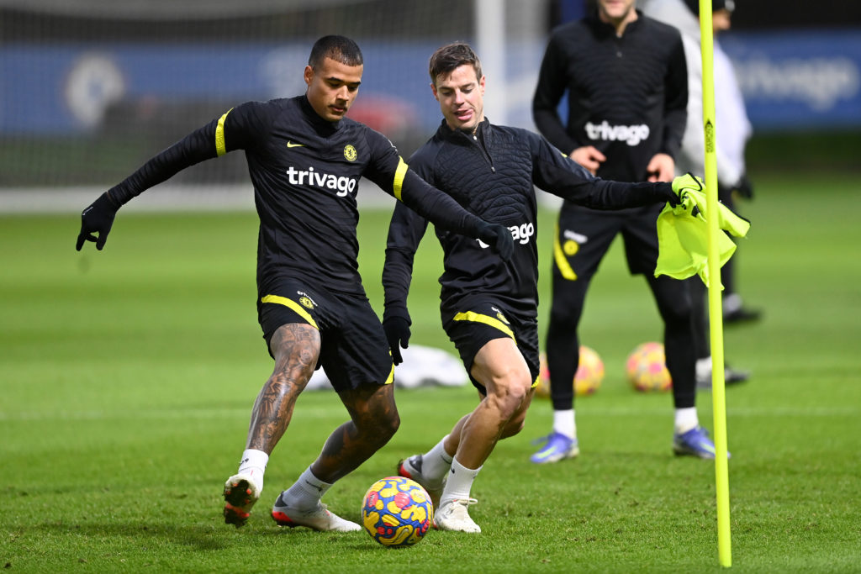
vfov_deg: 3.4
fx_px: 9567
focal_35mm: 400
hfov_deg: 5.2
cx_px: 430
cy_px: 287
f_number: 3.2
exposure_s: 1/1000
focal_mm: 400
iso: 2500
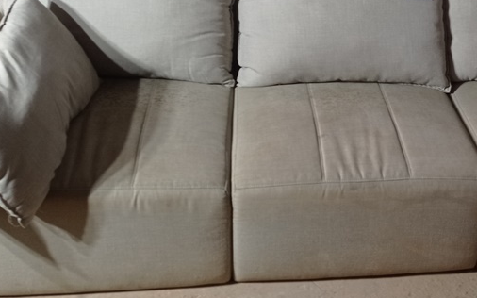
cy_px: 75
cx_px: 379
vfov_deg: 21.4
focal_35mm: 60
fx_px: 780
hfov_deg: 33.1
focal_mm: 4.7
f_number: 1.79
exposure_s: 1/60
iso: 183
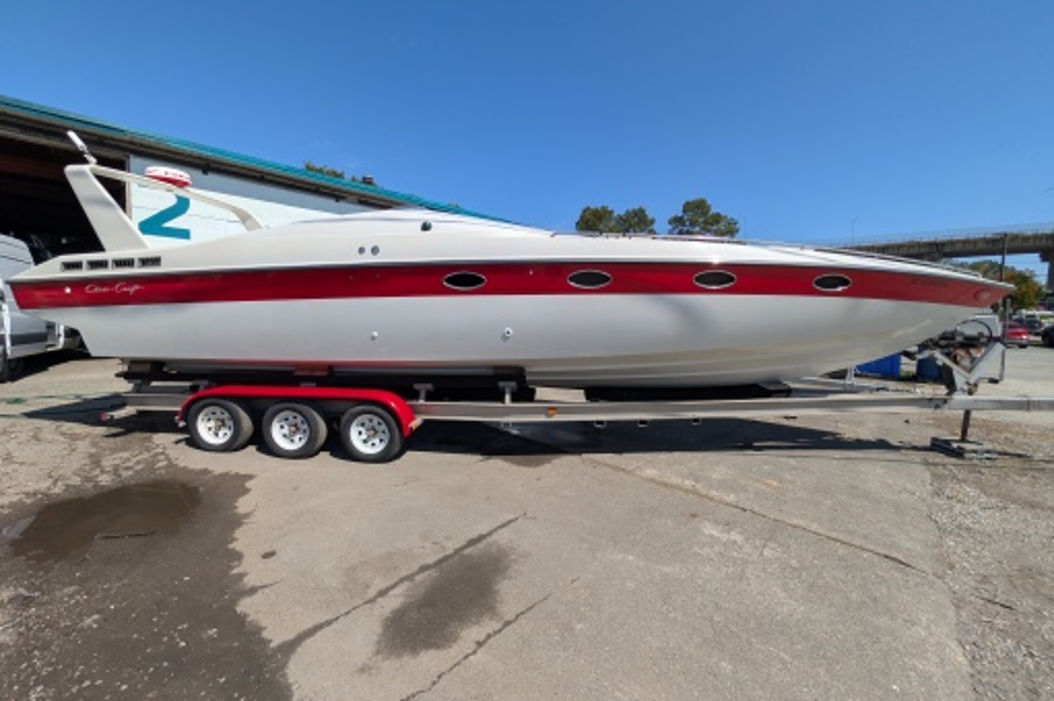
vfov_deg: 85.3
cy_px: 330
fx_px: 380
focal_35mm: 13
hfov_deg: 108.4
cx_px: 531
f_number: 1.7
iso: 46
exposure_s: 1/3497
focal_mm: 2.02
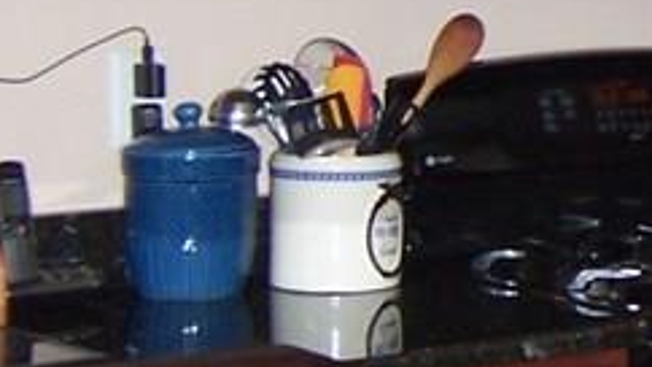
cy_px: 3
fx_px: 2627
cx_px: 1029
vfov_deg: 7.9
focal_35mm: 152
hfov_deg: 13.2
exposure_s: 1/60
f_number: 2.8
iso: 140
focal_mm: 5.5
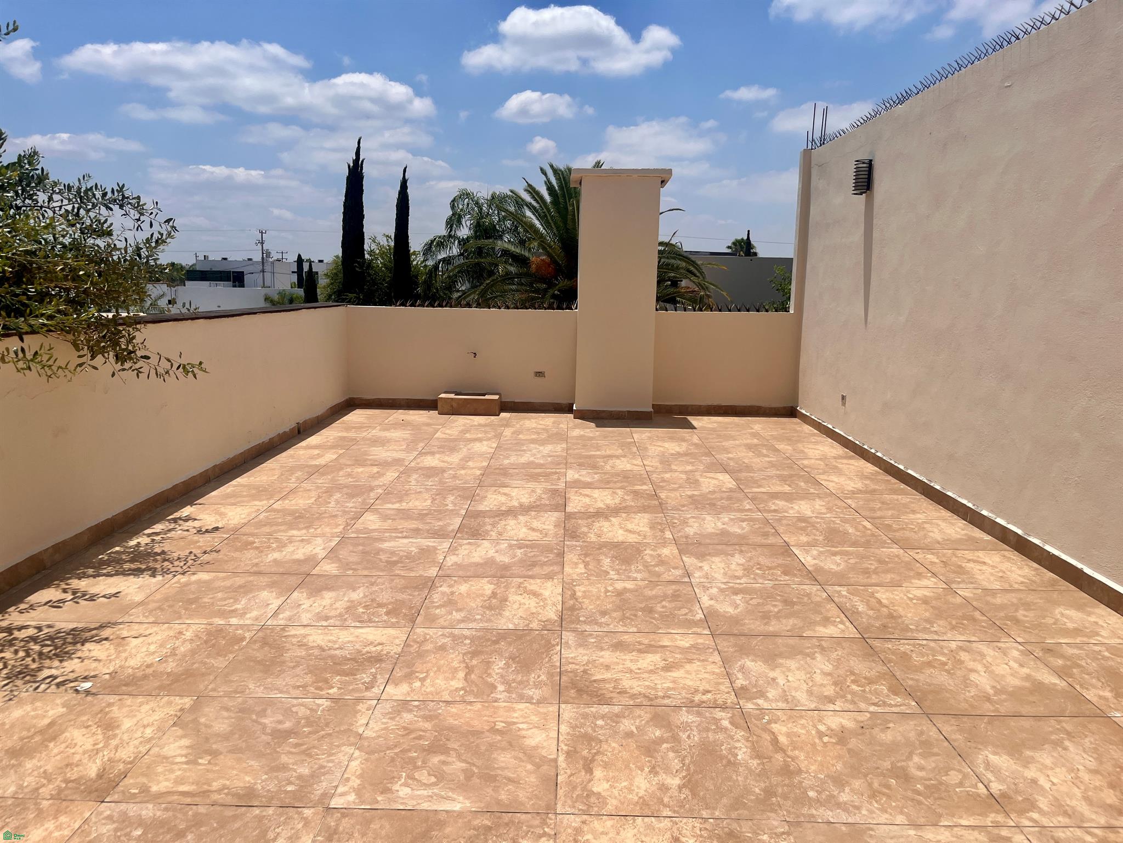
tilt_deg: -9.9
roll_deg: -0.9
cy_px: 422
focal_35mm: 26
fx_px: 843
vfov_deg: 53.1
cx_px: 562
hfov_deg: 67.3
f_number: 1.6
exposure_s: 1/10870
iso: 50
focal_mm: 5.1
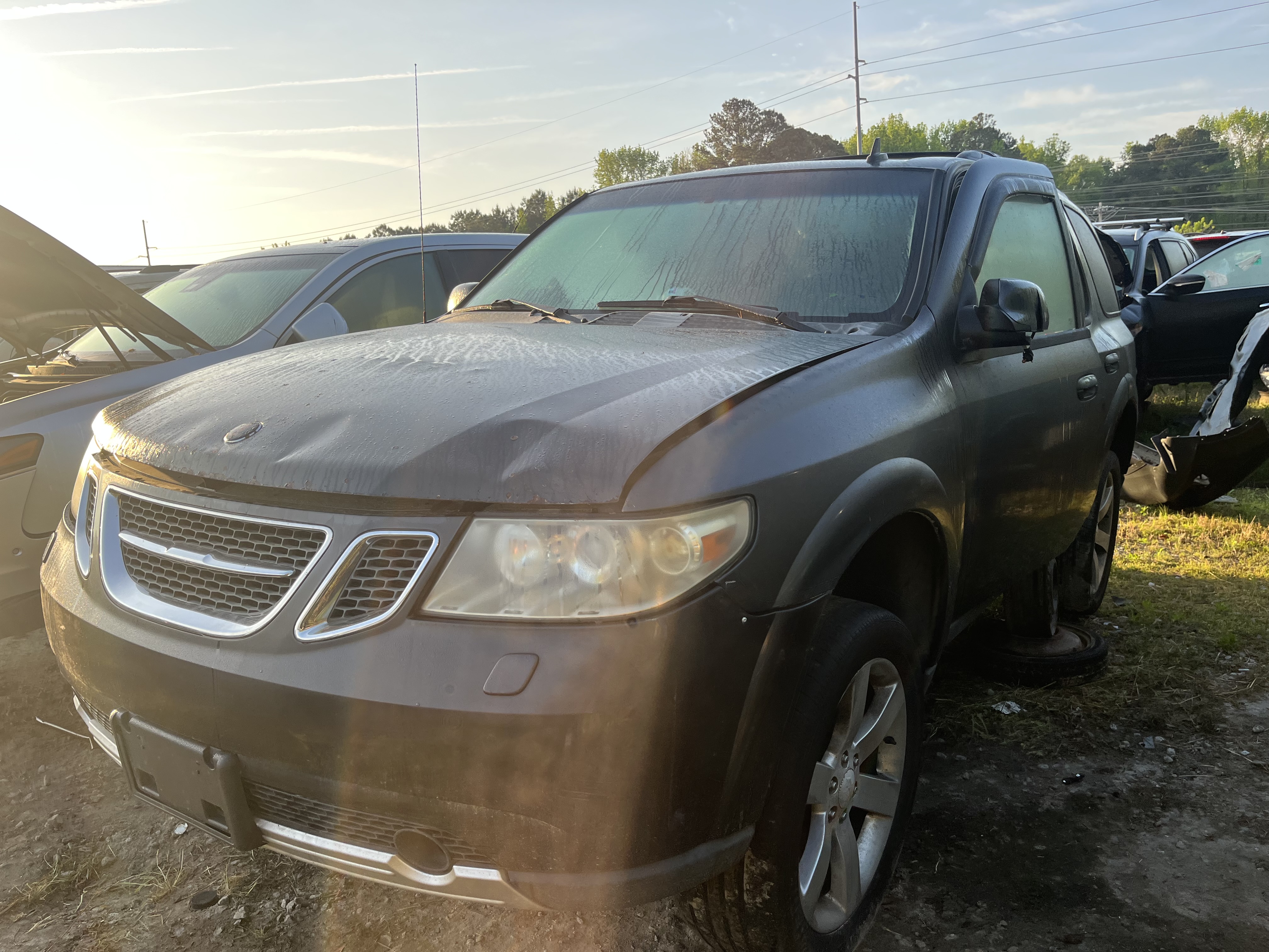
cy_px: 476
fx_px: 953
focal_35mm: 26
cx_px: 634
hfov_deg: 67.3
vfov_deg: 53.1
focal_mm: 5.1
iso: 50
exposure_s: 1/701
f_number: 1.6
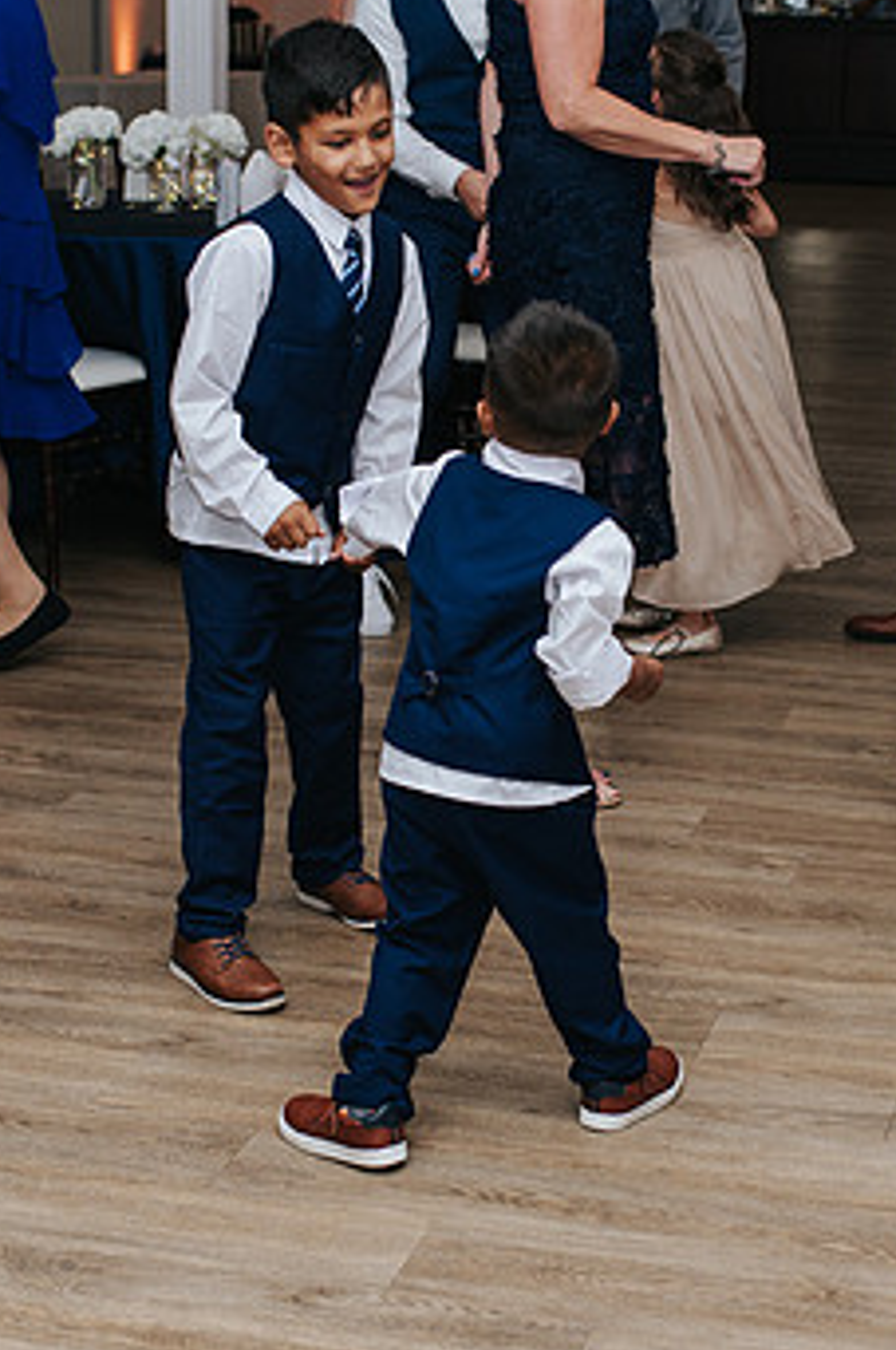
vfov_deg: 27.0
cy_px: 678
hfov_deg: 18.1
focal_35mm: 75
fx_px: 2808
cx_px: 491
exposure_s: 1/200
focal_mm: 35
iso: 800
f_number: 3.2
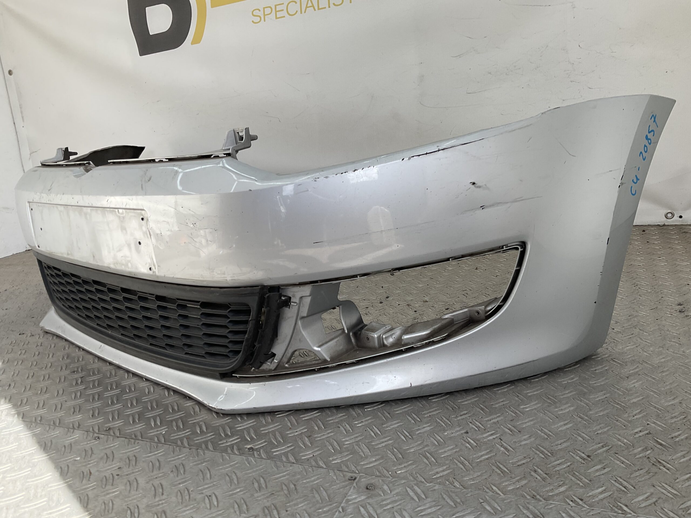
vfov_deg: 48.2
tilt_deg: -16.1
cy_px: 259
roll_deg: +6.6
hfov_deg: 61.7
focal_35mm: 29
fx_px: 579
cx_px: 346
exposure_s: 1/389
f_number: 1.8
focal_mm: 3
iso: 16
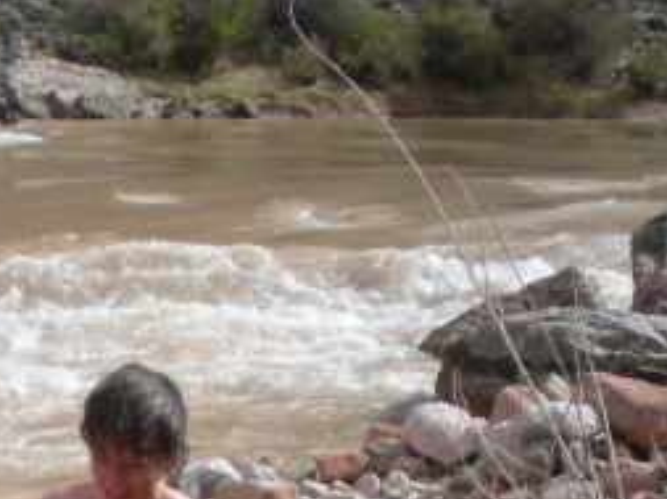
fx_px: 2193
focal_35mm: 114
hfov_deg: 16.3
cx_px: -211
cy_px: 700
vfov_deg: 12.4
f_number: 3.5
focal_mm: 6.3
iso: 64
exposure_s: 1/636
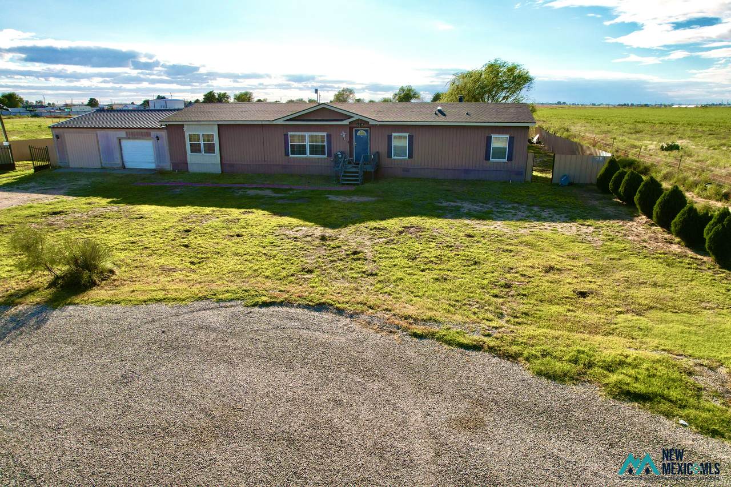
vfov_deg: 57.2
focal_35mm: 22
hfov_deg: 78.6
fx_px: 447
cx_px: 366
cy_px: 244
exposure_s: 1/2500
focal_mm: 8.38
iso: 120
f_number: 2.8
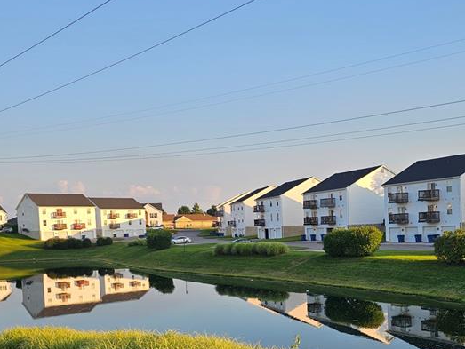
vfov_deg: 31.7
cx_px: 309
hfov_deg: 41.5
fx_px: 605
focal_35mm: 45
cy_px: 259
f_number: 1.7
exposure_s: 1/379
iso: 10
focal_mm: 6.3
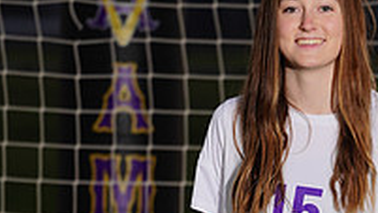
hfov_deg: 2.6
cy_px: 426
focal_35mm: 818
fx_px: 8198
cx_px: 249
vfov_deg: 1.5
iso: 320
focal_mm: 271
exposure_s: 1/200
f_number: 5.6
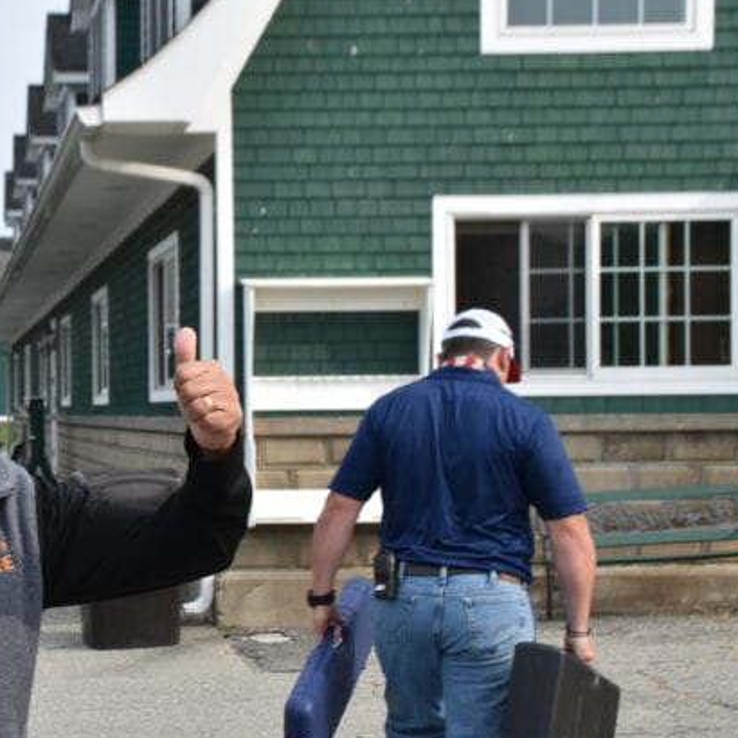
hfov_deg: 20.0
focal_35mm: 84
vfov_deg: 20.6
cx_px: -14
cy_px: 463
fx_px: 2026
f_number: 8
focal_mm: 30
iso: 200
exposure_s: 1/250
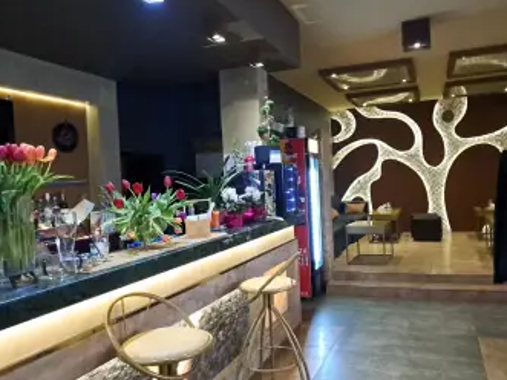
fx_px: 425
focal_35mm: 29
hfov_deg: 61.5
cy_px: 181
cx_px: 280
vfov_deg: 48.2
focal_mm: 5.23
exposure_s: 1/50
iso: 795
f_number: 1.8
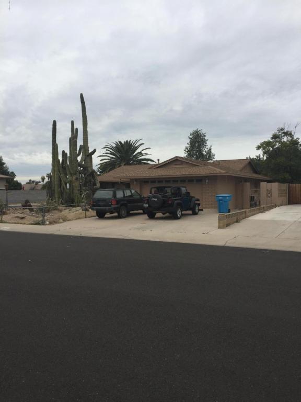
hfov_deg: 48.2
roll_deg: +1.0
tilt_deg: -1.3
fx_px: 336
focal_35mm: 29
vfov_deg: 61.7
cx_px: 150
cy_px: 201
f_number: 2.2
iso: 32
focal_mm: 4.15
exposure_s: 1/1721
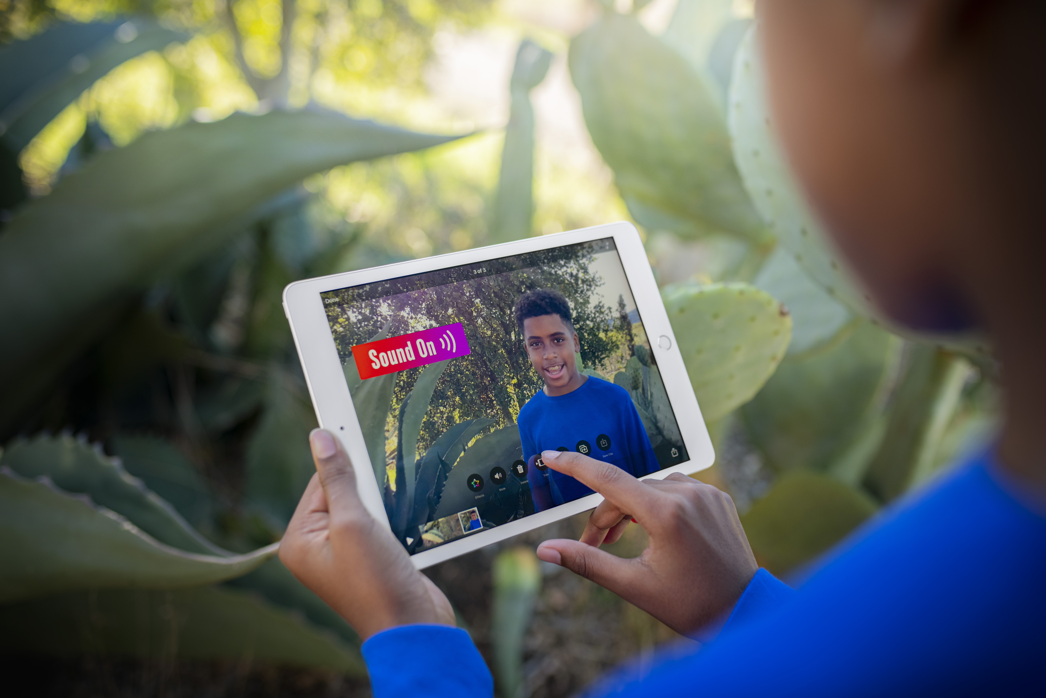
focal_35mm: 35
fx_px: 1017
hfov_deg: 54.4
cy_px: 349
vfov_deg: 37.9
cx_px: 523
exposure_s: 1/800
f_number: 2.5
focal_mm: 35
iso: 250
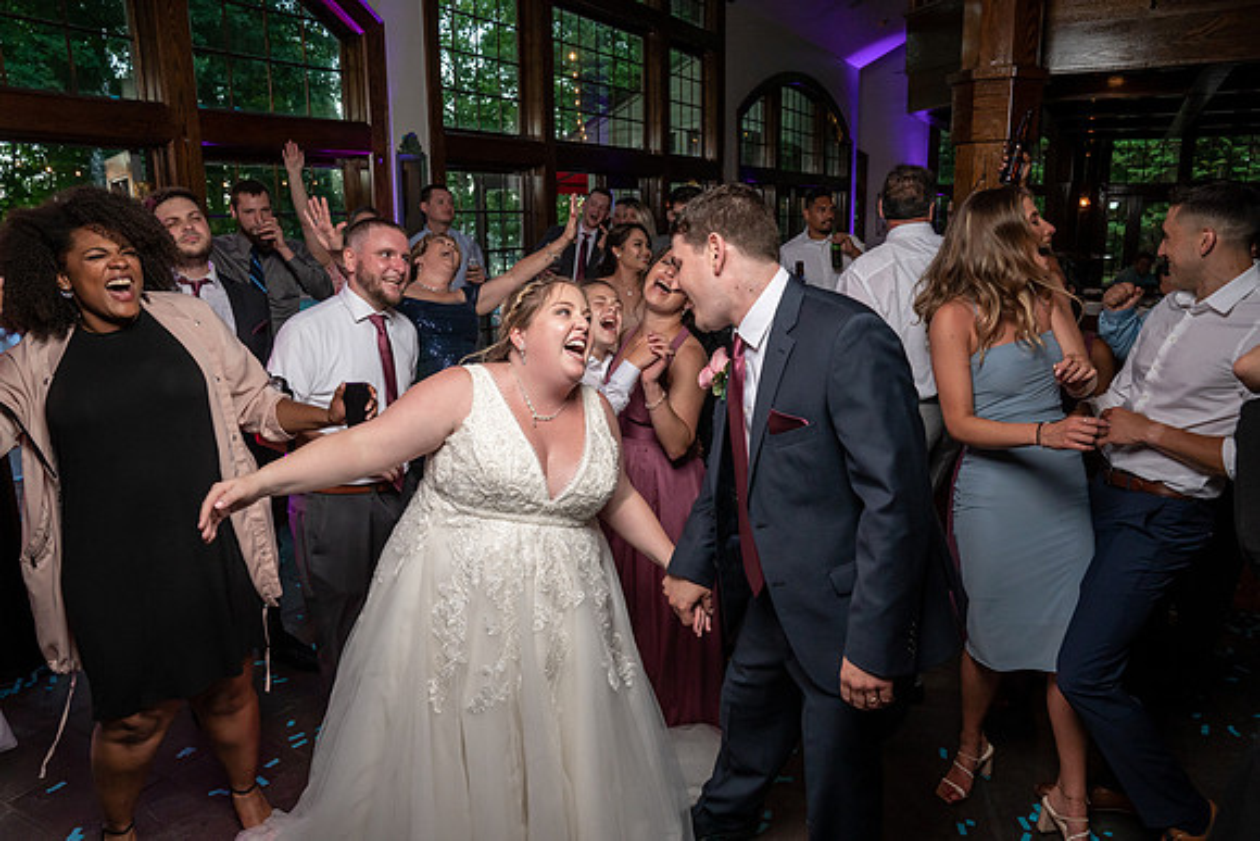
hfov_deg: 73.7
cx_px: 630
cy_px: 420
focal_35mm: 24
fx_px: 840
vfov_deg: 53.2
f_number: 5.6
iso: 2000
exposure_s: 1/200
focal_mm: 24
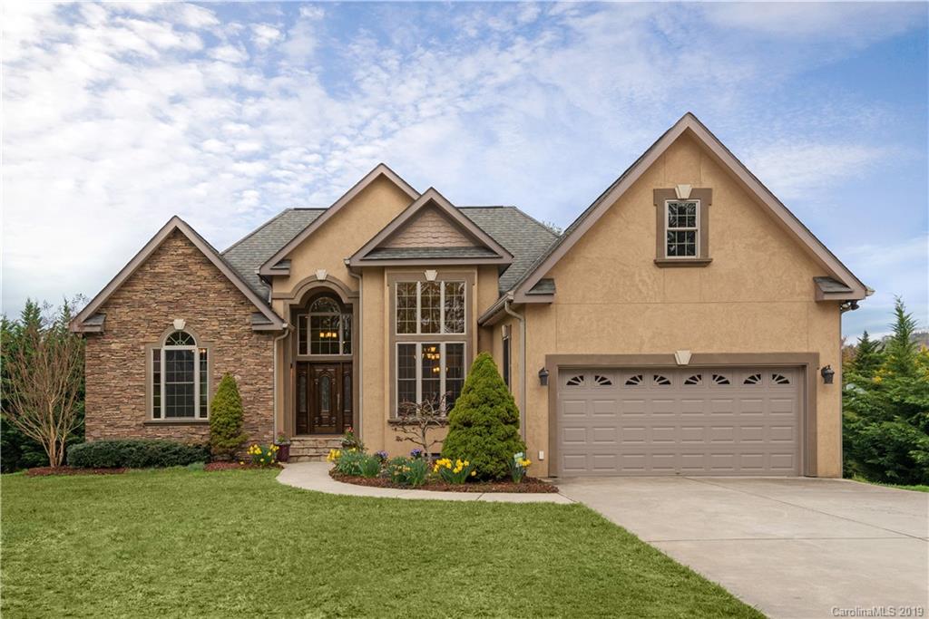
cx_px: 464
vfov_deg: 49.6
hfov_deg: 69.4
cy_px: 310
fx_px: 671
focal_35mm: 26
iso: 200
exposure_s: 1/320
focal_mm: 26
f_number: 6.3
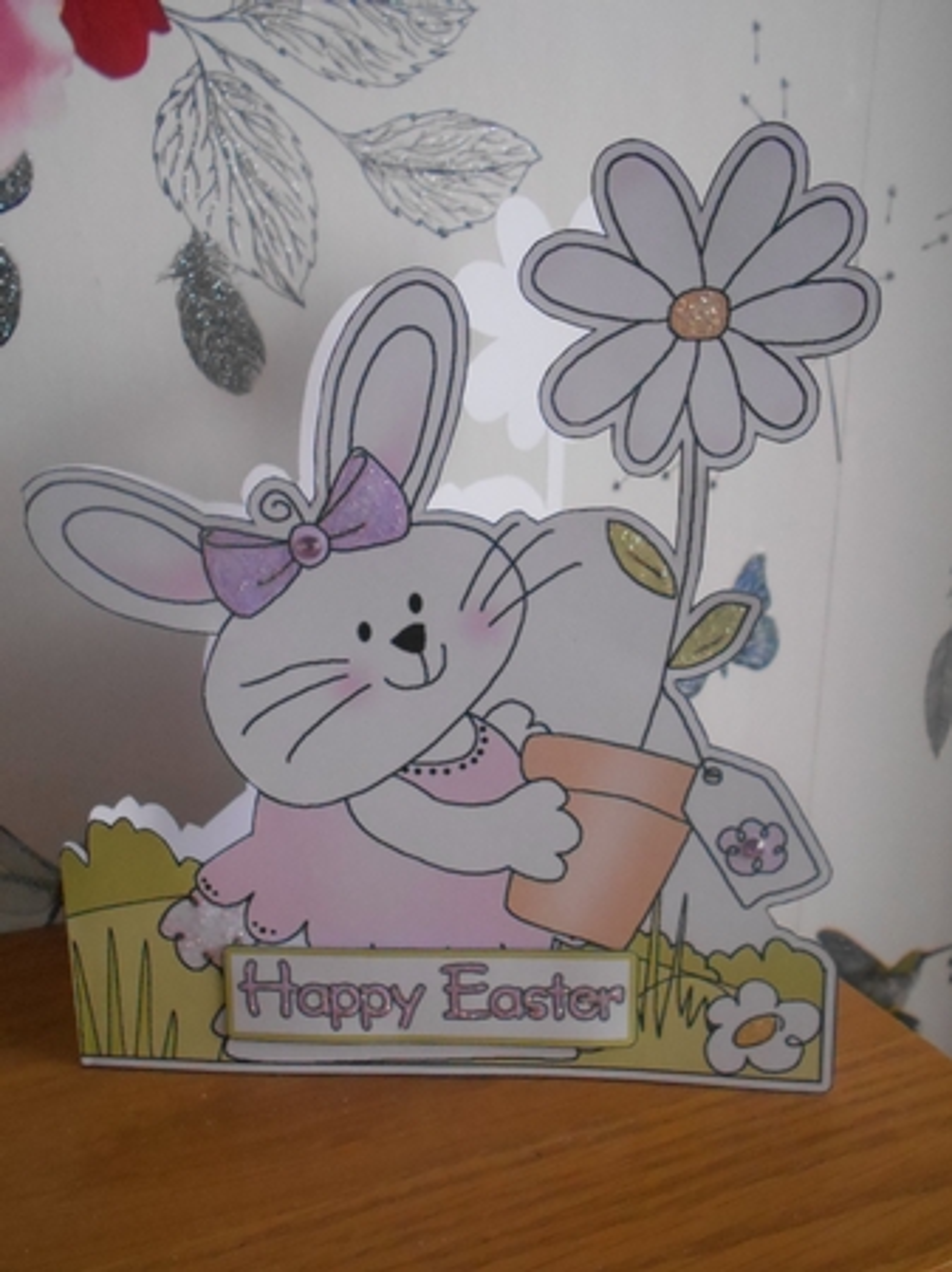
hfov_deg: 46.8
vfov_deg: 60.0
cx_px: 476
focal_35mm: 30
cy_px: 636
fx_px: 1101
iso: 800
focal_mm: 5.1
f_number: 3.4
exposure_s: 1/60
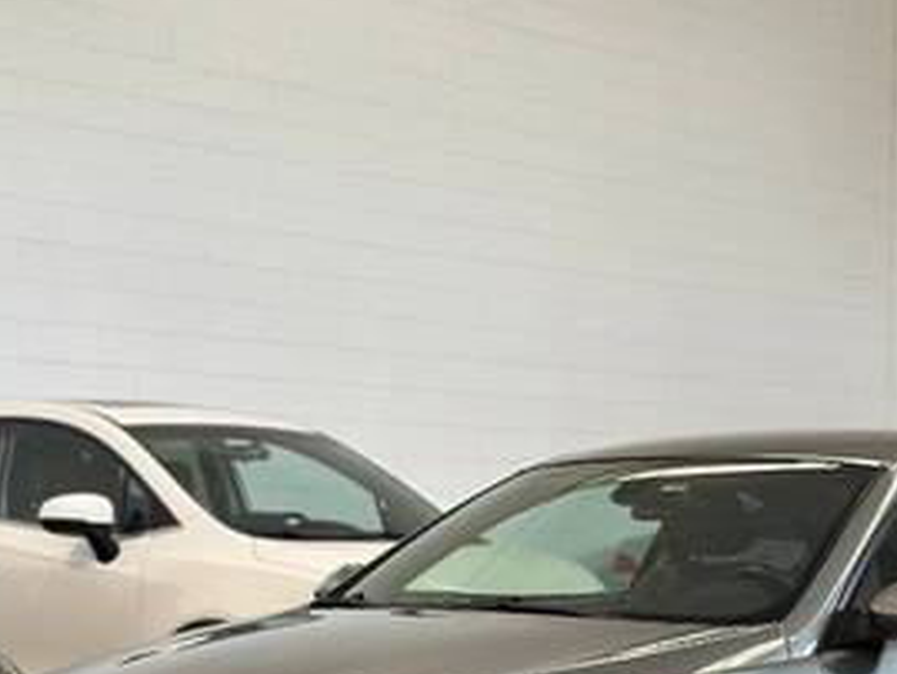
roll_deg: -0.9
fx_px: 2618
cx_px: 642
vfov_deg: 14.4
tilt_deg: -4.2
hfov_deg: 19.3
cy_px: 682
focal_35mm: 101
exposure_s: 1/50
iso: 100
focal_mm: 6.86
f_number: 1.78
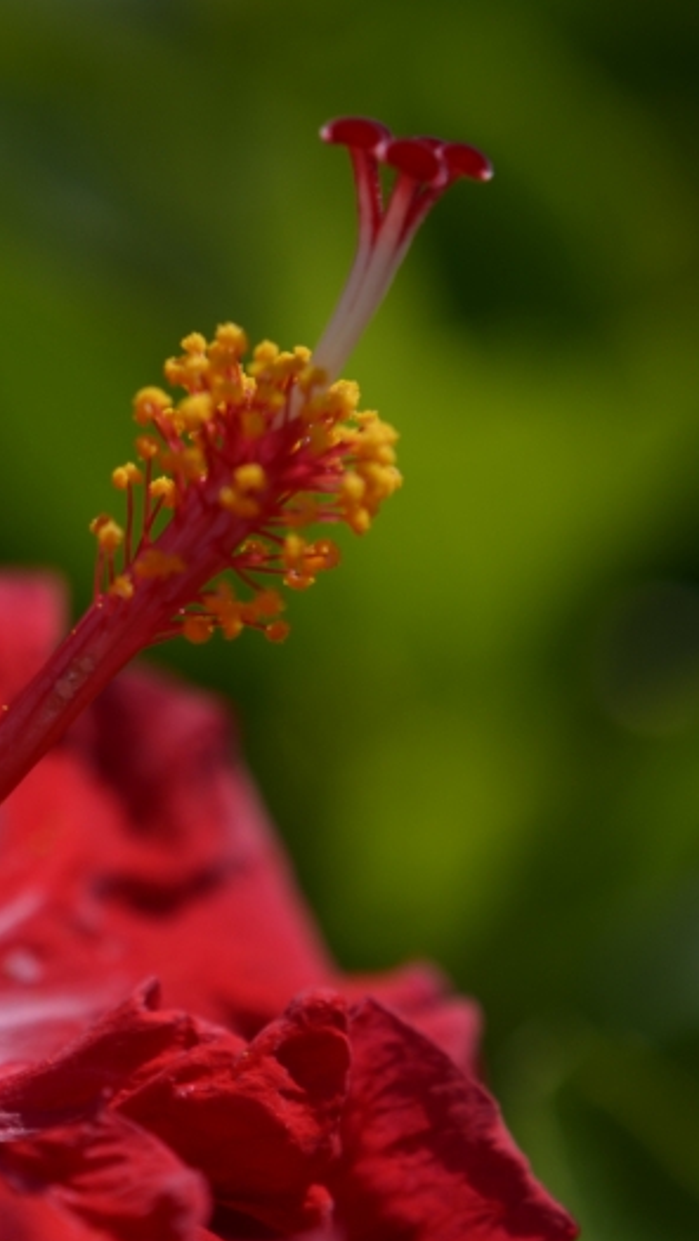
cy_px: 623
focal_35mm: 203
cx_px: 109
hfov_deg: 6.0
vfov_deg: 10.6
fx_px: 6680
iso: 200
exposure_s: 1/3200
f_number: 4
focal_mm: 85
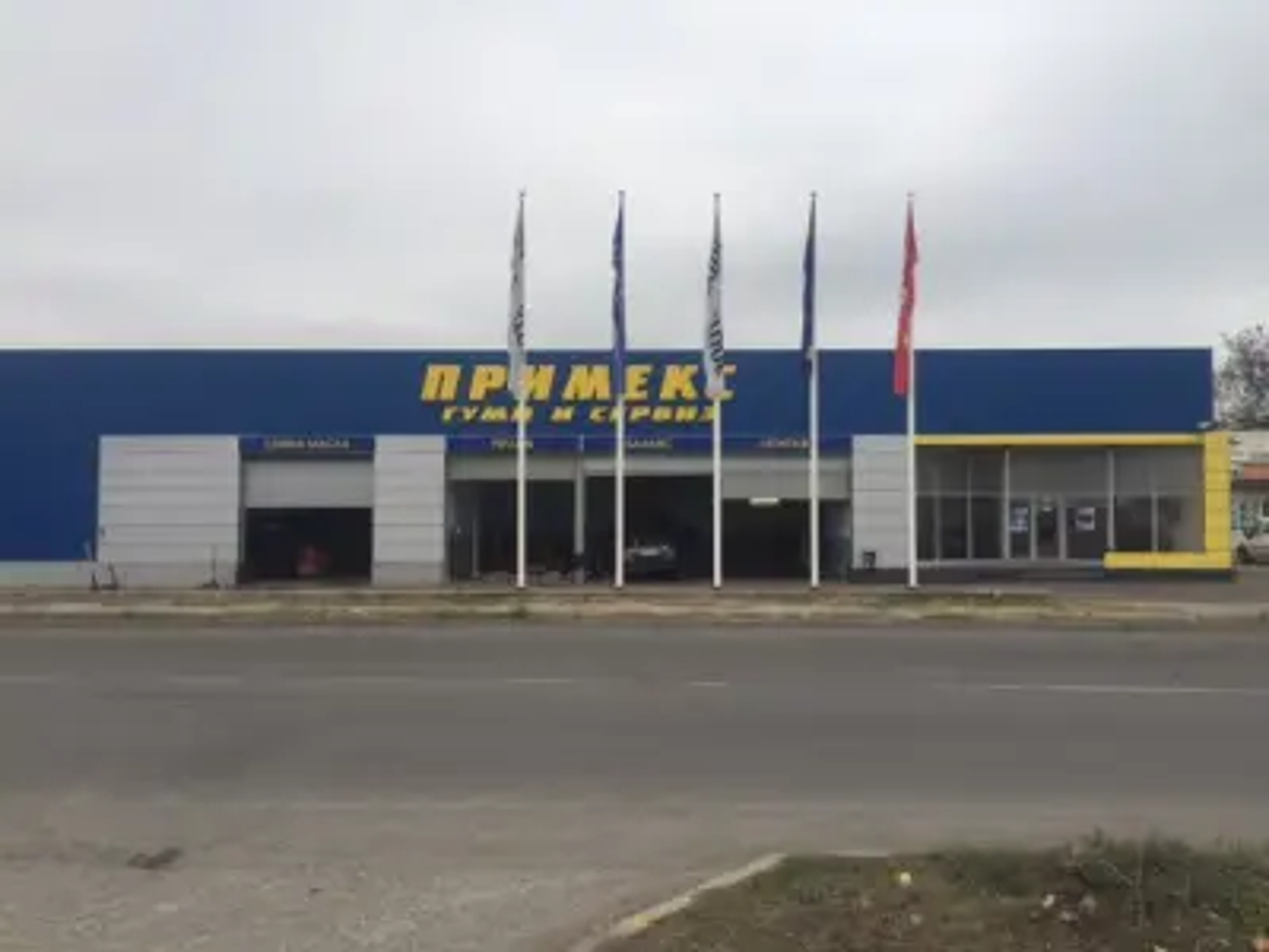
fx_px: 1063
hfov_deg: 61.7
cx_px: 634
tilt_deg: +2.8
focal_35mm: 29
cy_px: 476
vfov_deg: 48.2
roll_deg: -0.2
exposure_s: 1/338
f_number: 2.2
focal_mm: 4.15
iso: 32
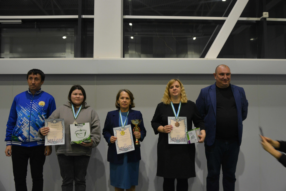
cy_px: 96
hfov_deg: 57.2
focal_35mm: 33
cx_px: 143
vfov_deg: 40.0
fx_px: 262
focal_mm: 22
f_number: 3.8
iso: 1600
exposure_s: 1/40
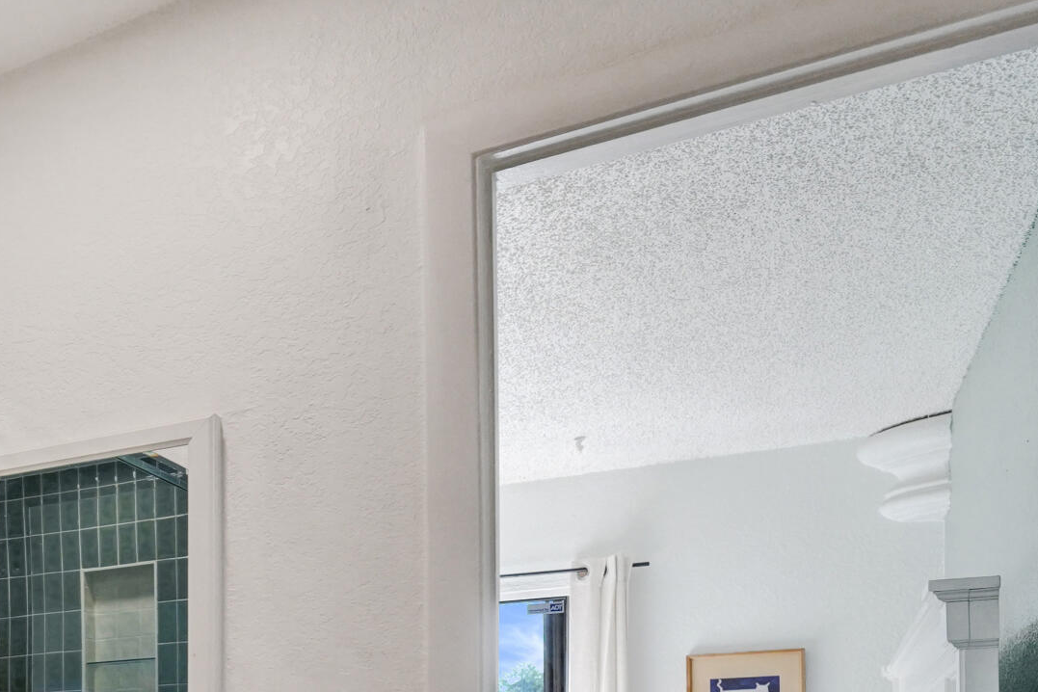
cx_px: -324
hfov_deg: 34.4
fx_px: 1124
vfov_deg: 30.2
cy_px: 784
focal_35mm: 39
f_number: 4
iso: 1250
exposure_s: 1/320
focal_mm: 14
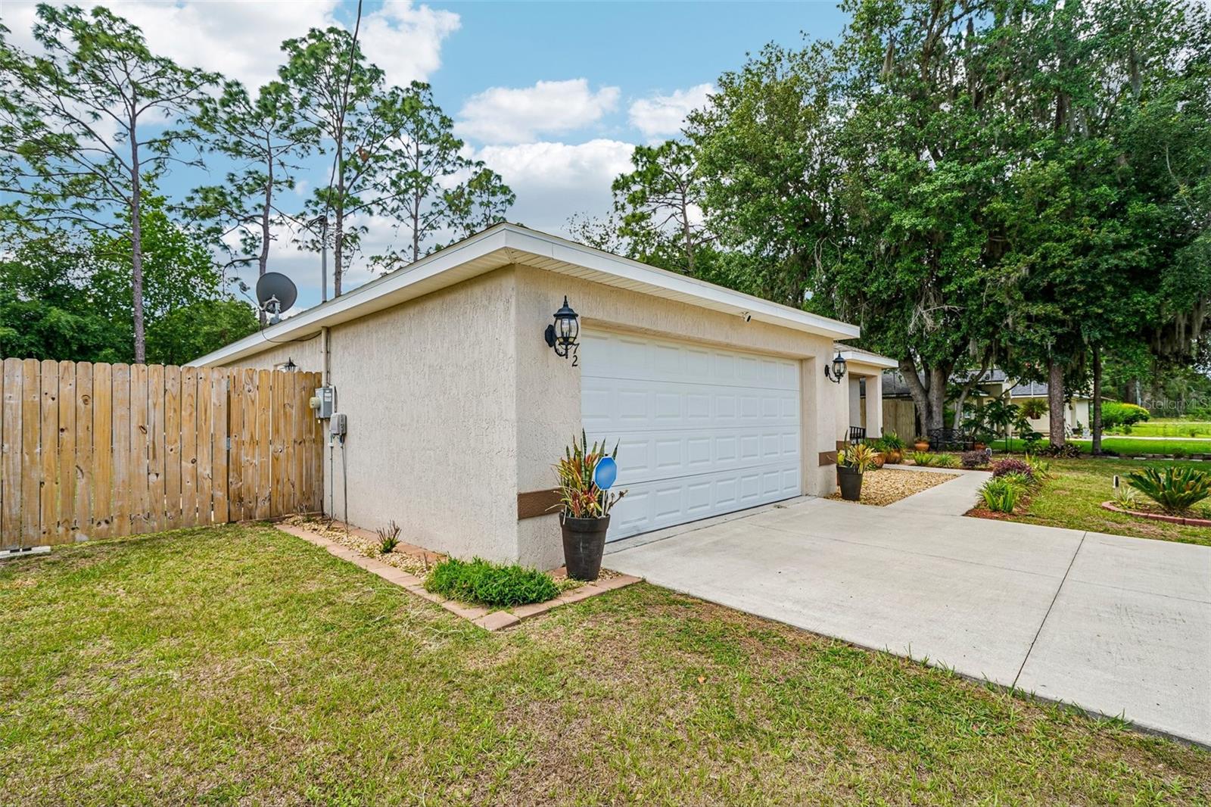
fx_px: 538
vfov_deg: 73.7
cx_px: 606
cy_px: 404
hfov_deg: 96.7
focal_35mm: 16
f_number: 8
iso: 50
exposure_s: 1/60
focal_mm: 16
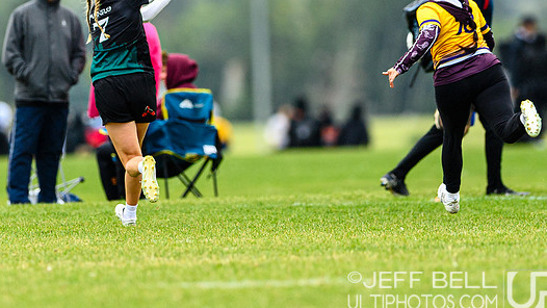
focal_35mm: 1139
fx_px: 16522
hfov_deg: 1.9
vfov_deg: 1.1
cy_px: 78
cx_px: 294
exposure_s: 1/1250
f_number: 3.2
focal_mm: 400
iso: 250
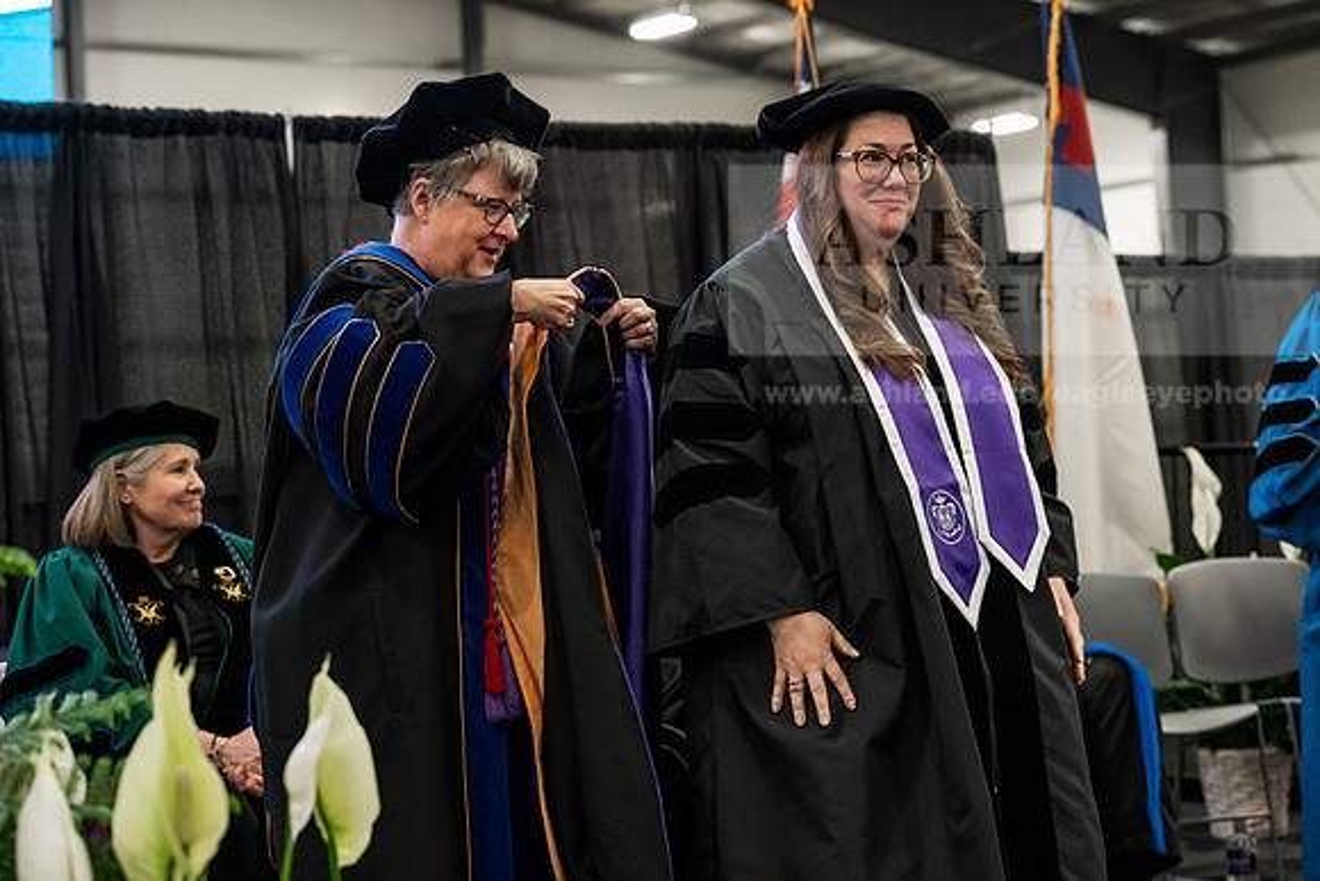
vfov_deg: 17.7
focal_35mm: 77
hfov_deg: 26.3
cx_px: 660
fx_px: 2824
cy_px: 440
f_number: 5
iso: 6400
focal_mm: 77
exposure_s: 1/250
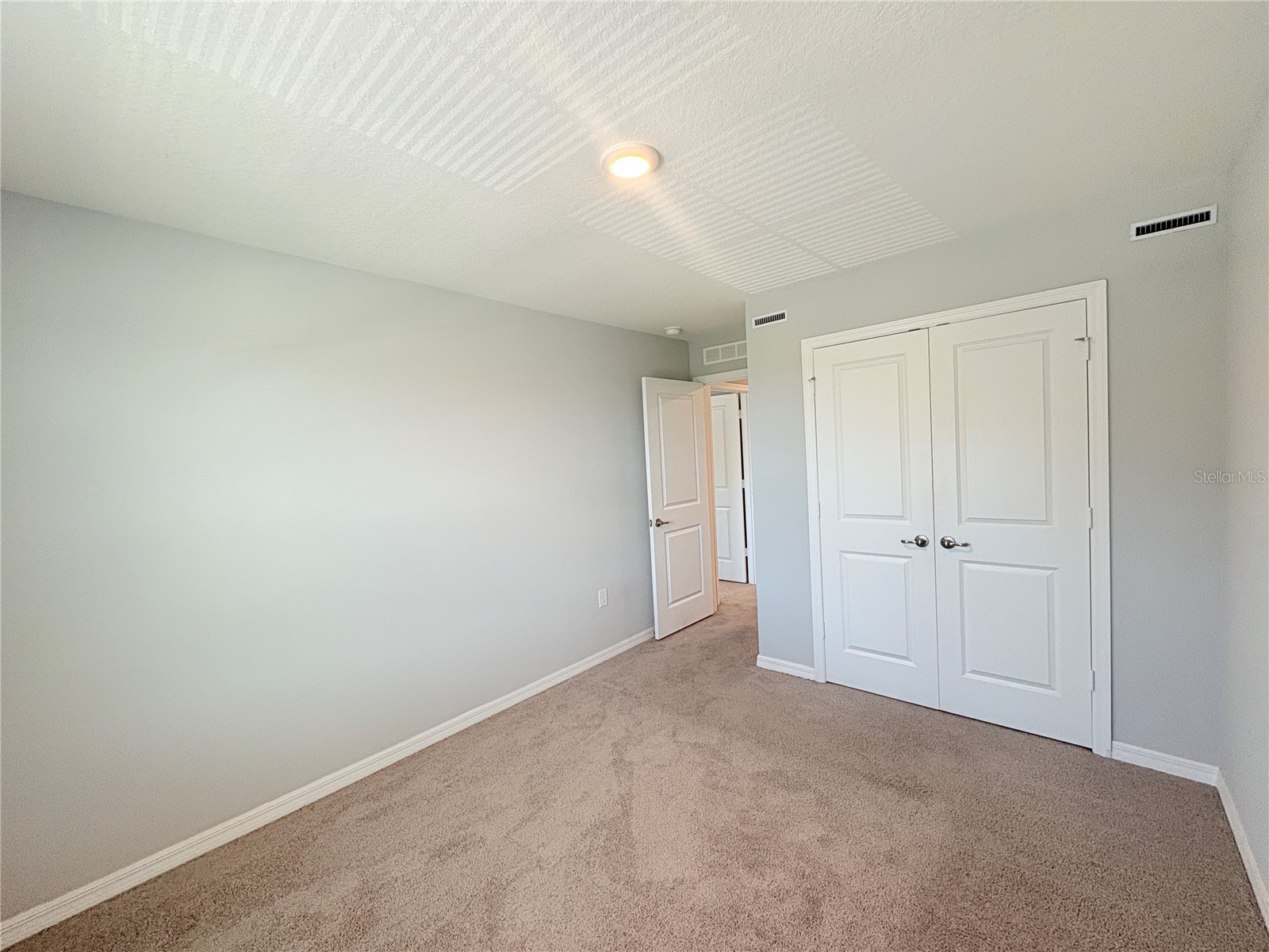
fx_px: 513
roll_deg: +3.4
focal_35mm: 14
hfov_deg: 102.1
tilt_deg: -2.0
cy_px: 476
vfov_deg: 85.7
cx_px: 634
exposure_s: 1/120
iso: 160
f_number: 2.2
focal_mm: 2.22
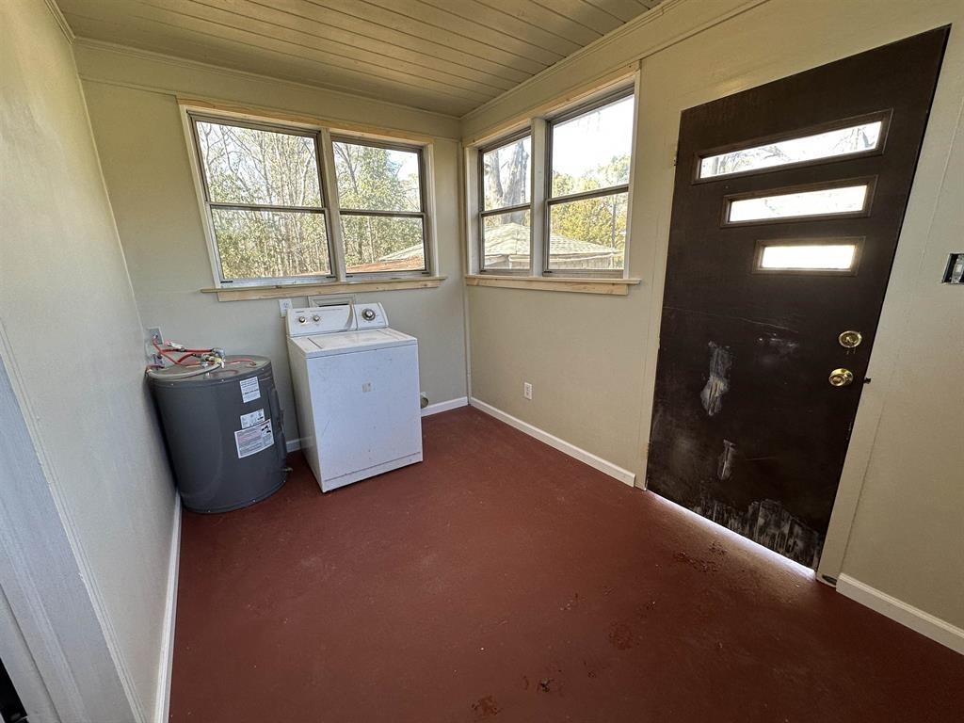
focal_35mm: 14
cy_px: 362
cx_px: 482
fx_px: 390
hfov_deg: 102.1
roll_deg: +1.4
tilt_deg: -13.1
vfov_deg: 85.7
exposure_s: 1/120
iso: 125
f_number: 2.2
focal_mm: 2.22
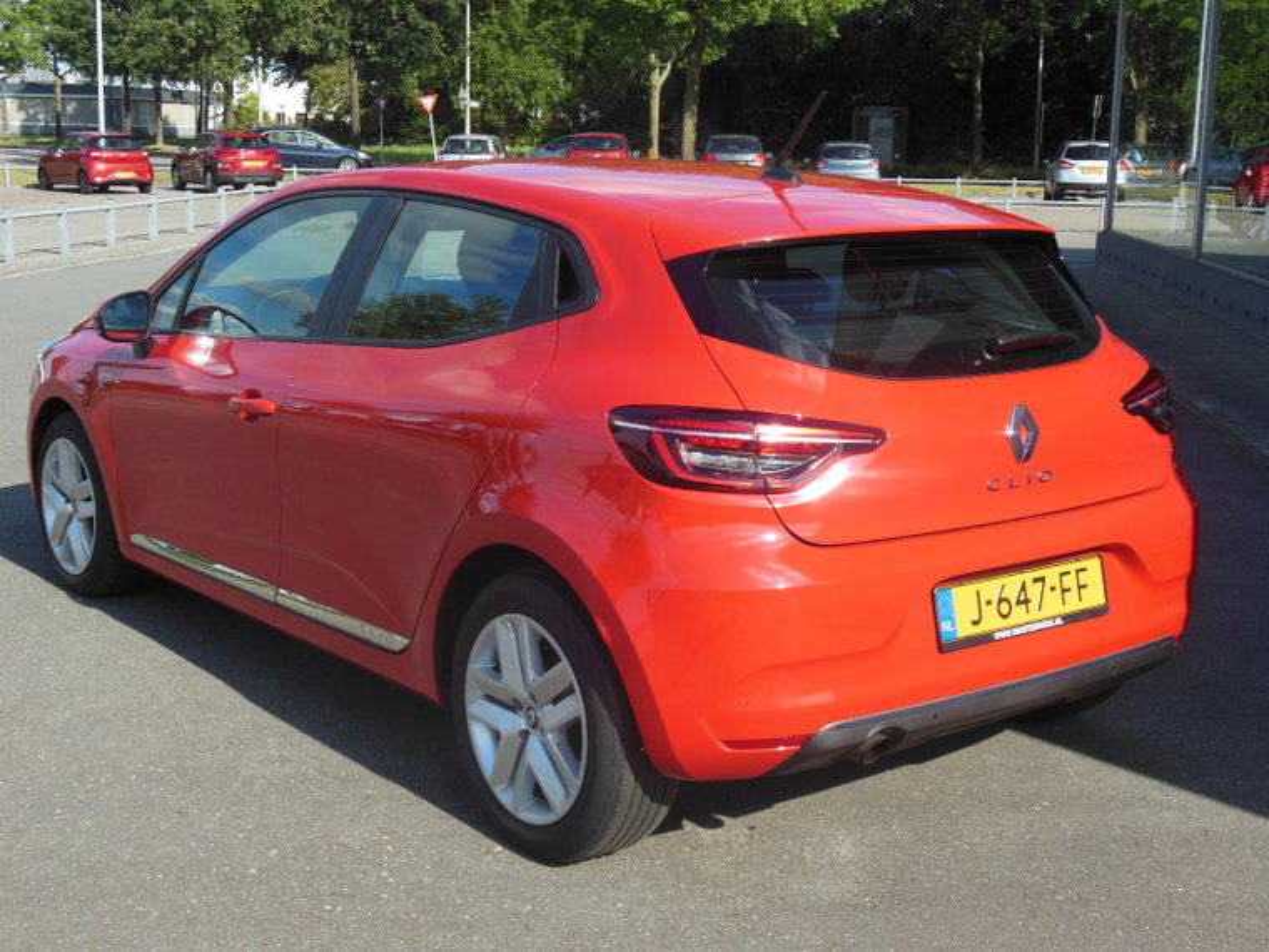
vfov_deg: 29.1
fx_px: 1833
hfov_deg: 38.2
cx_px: 634
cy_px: 476
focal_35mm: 50
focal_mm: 8.9
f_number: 4
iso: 125
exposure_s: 1/640
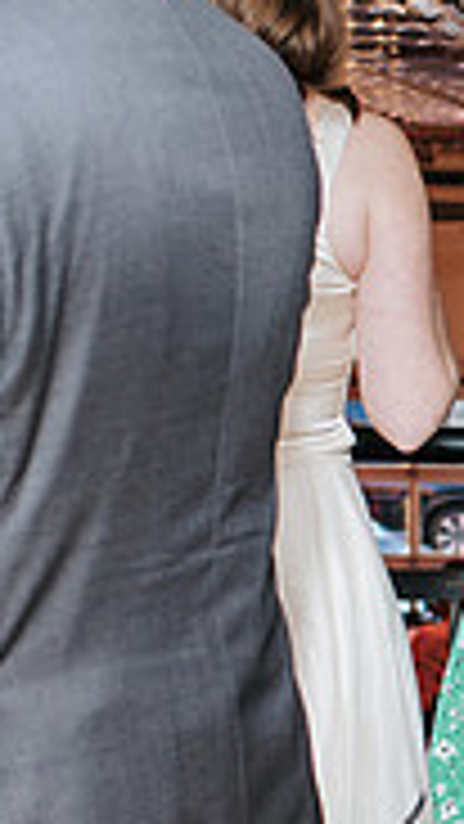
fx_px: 2951
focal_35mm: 135
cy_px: 549
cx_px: 788
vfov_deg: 15.9
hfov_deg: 8.7
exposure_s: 1/200
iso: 800
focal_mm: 35
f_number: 3.5
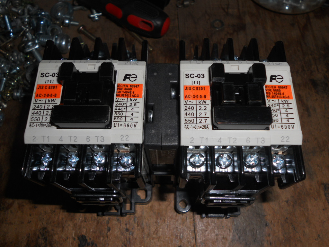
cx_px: 164
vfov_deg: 44.2
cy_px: 124
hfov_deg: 56.8
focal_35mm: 32
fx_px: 304
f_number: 8.8
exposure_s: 1/25
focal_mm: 5.8
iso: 80
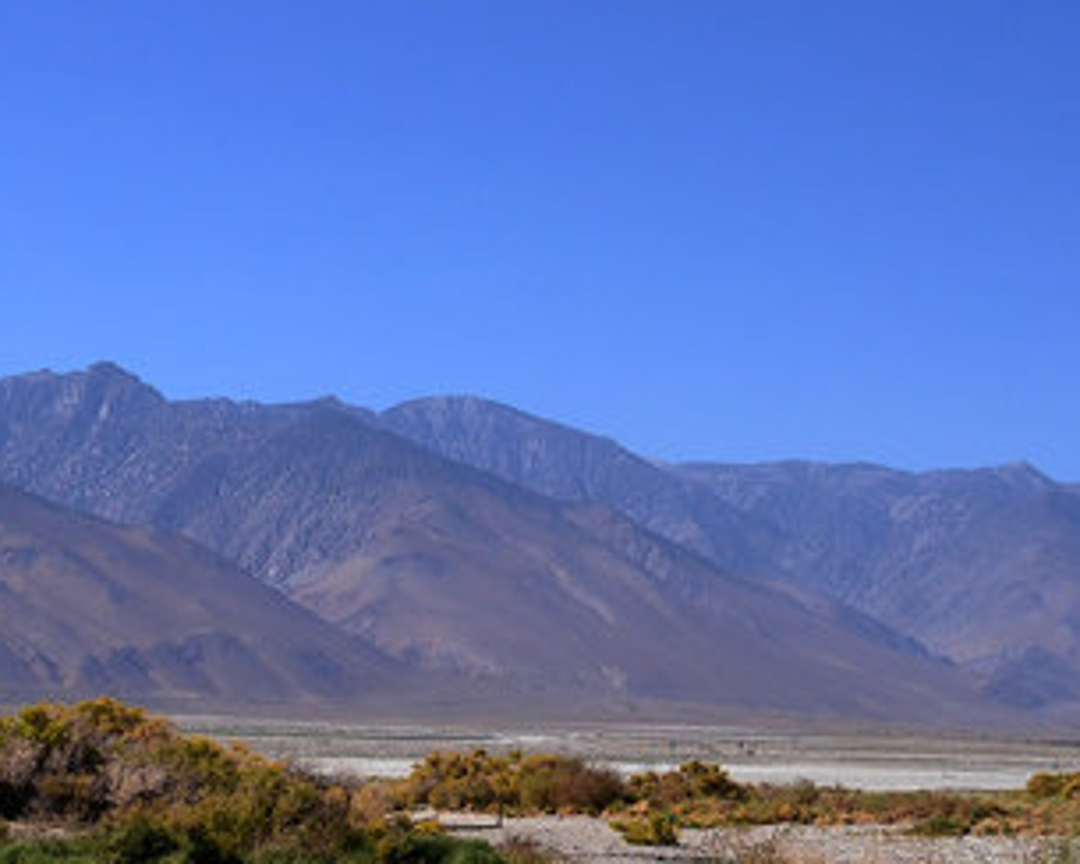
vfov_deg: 17.3
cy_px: 997
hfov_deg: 21.3
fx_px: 2717
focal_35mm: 85
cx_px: -106
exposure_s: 1/640
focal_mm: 18
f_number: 13
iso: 400
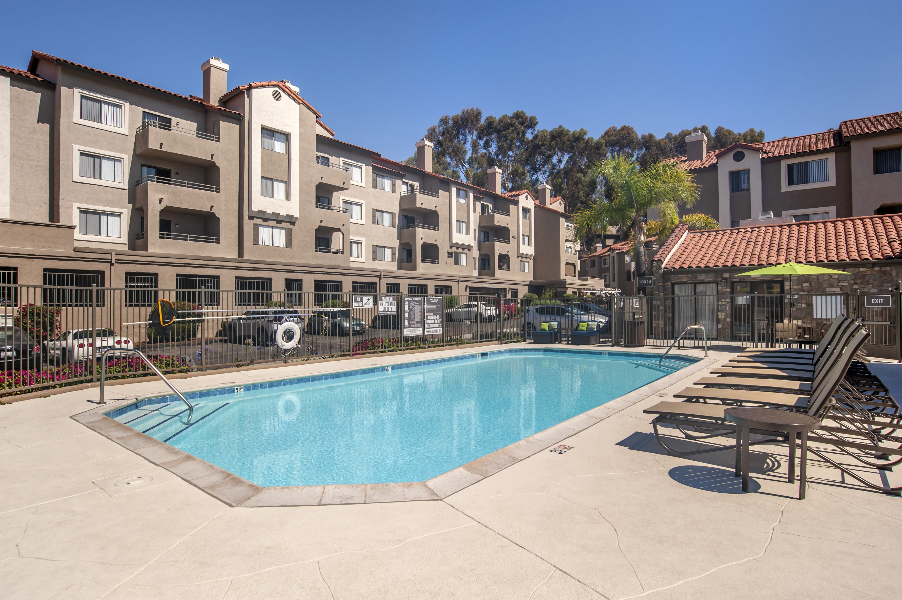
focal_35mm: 19
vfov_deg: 64.5
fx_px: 476
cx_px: 451
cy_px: 300
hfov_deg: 86.9
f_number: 10
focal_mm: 19
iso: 400
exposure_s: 1/5000
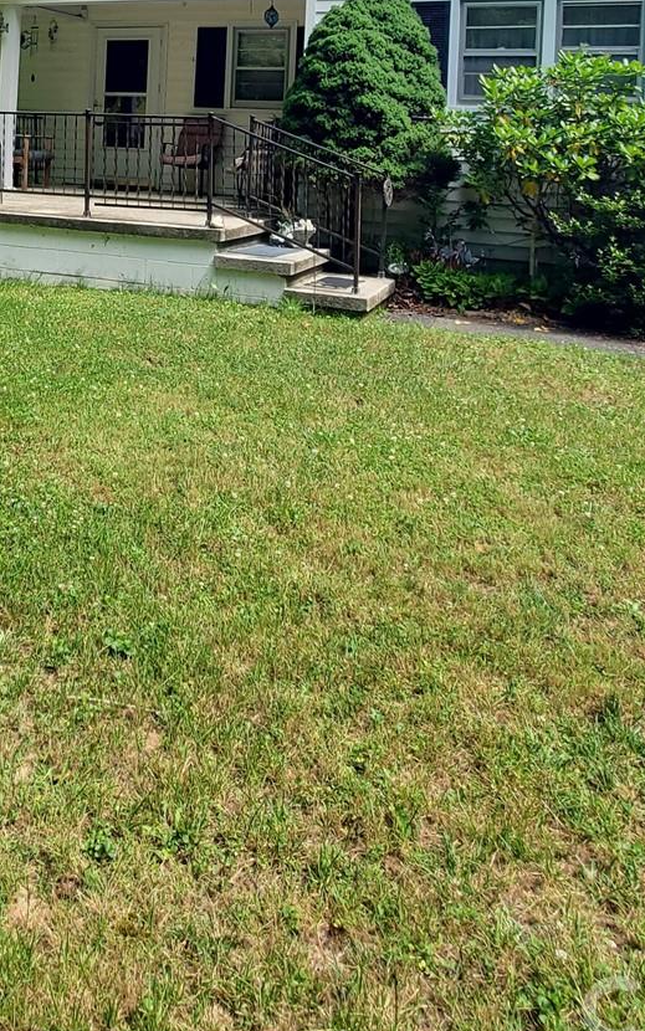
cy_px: 149
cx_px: 58
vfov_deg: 51.6
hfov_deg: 35.0
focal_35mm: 34
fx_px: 956
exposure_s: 1/419
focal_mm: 1.8
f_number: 2.2
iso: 50
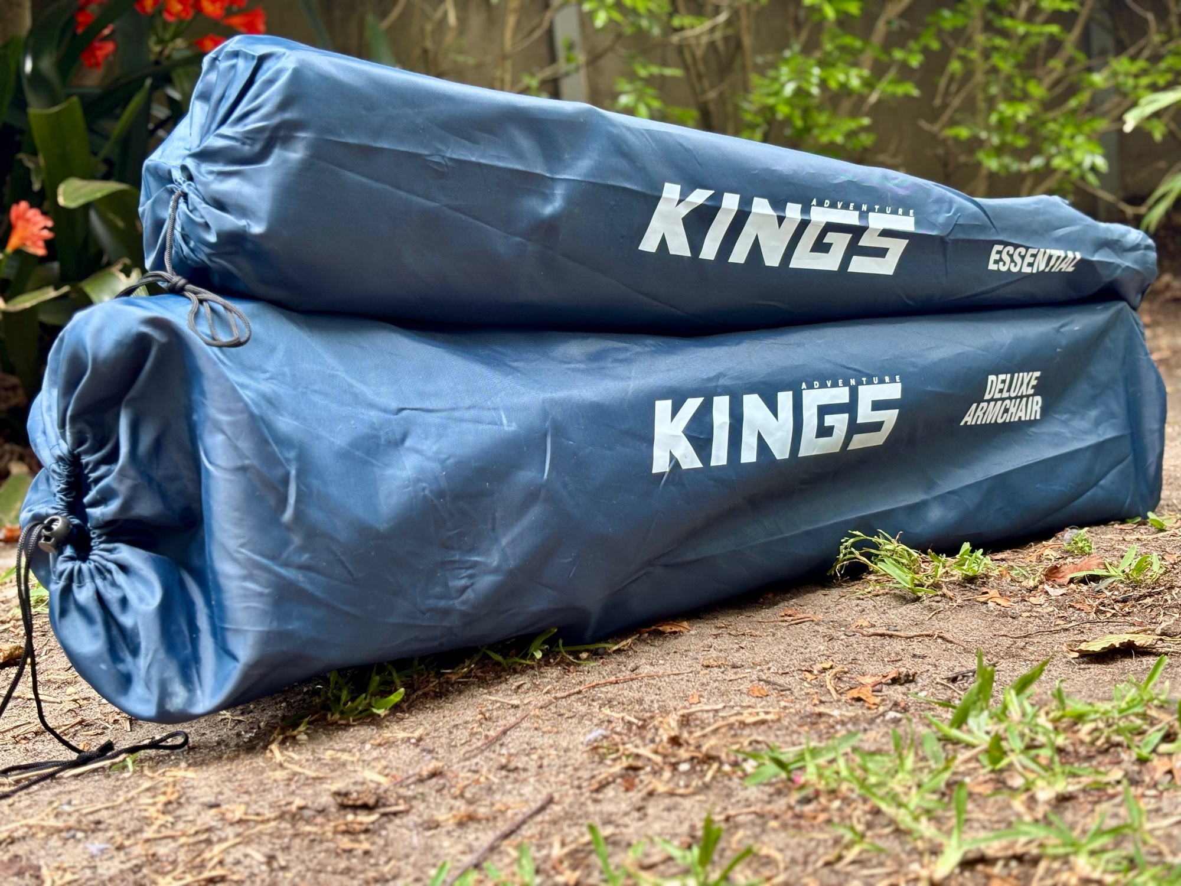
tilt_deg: -7.0
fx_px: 1774
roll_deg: +3.6
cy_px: 443
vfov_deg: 28.0
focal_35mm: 52
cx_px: 590
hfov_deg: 36.8
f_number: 1.6
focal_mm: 5.96
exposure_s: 1/96
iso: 50
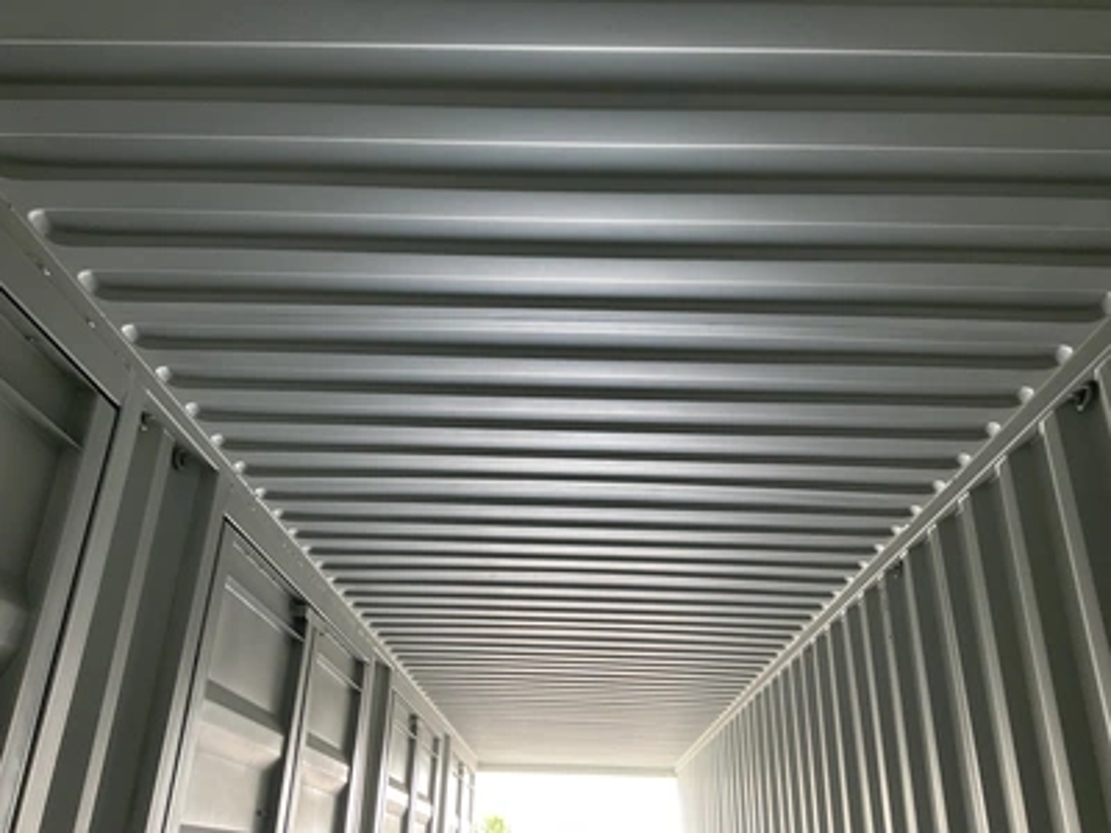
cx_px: 556
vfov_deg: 48.2
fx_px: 931
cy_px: 416
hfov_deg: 61.7
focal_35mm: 29
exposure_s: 1/70
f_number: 1.8
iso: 64
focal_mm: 3
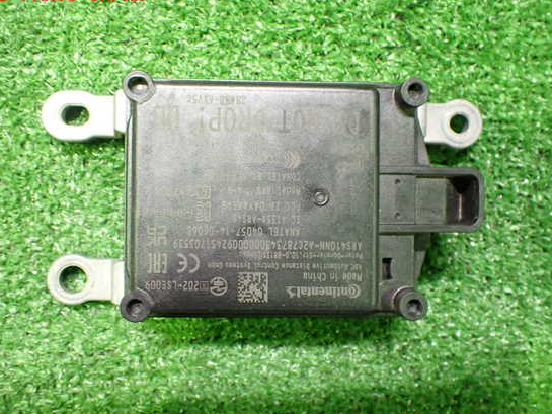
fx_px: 526
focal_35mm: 33
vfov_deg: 43.0
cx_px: 264
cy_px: 210
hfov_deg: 55.3
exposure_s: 1/30
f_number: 2.3
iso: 1000
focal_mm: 5.4
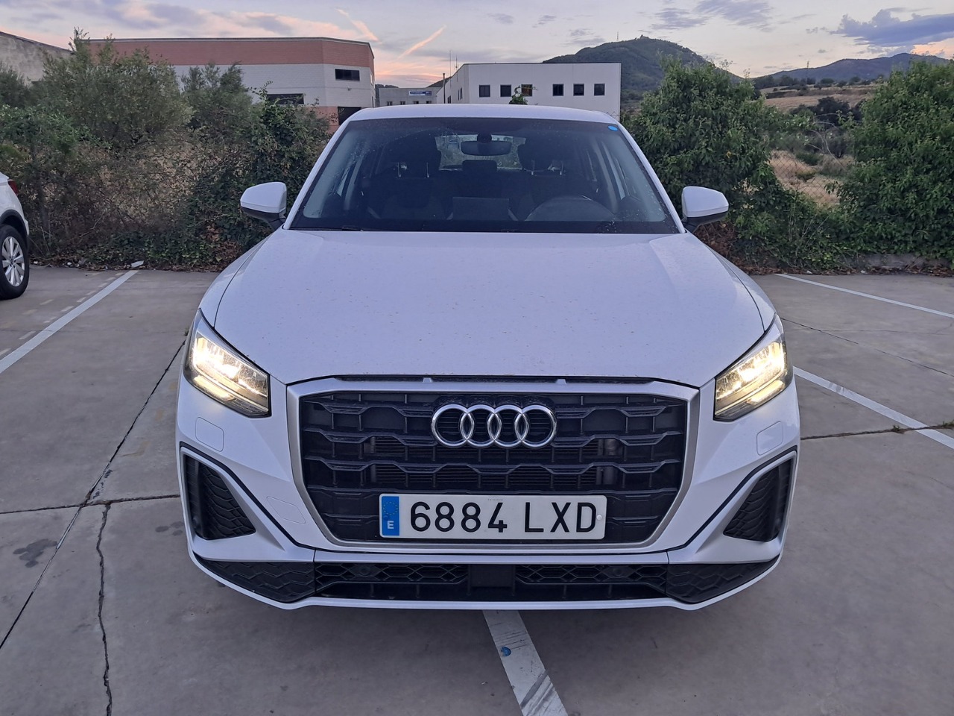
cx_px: 477
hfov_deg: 65.3
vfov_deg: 51.4
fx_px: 744
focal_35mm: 27
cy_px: 358
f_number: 1.8
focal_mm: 4
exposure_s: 1/50
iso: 100
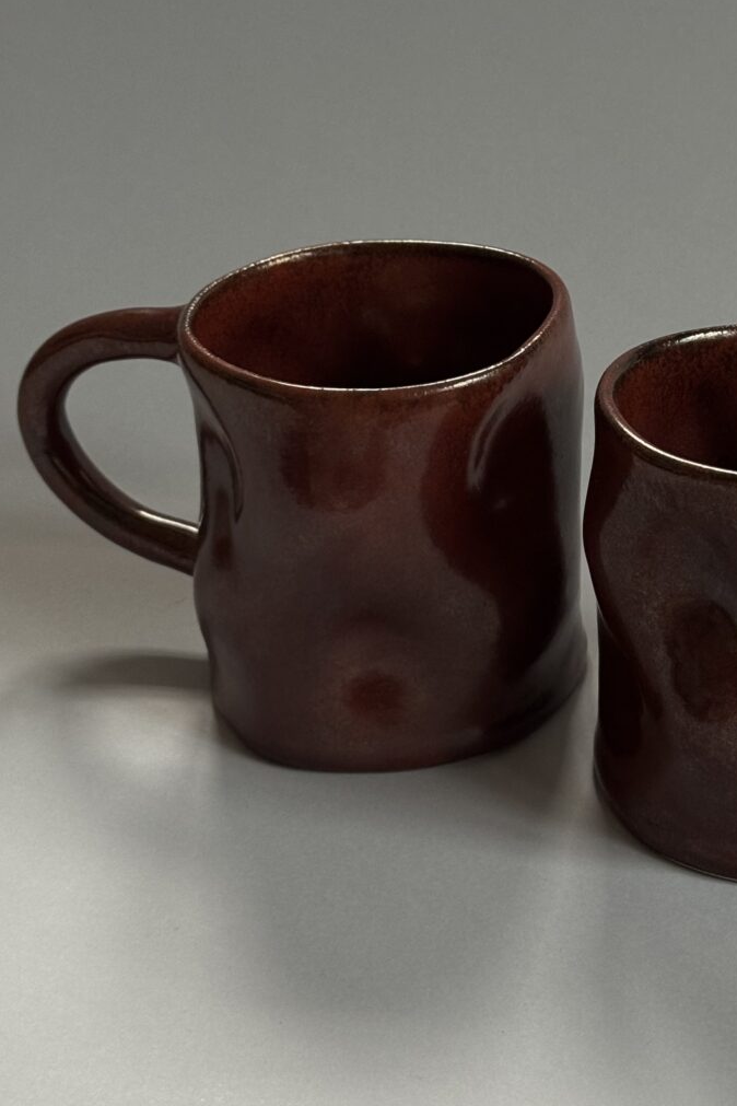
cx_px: 586
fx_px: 2426
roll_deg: +1.0
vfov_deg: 25.6
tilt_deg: -25.7
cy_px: 380
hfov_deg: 17.1
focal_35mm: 79
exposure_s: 1/60
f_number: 1.78
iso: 200
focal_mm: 6.76
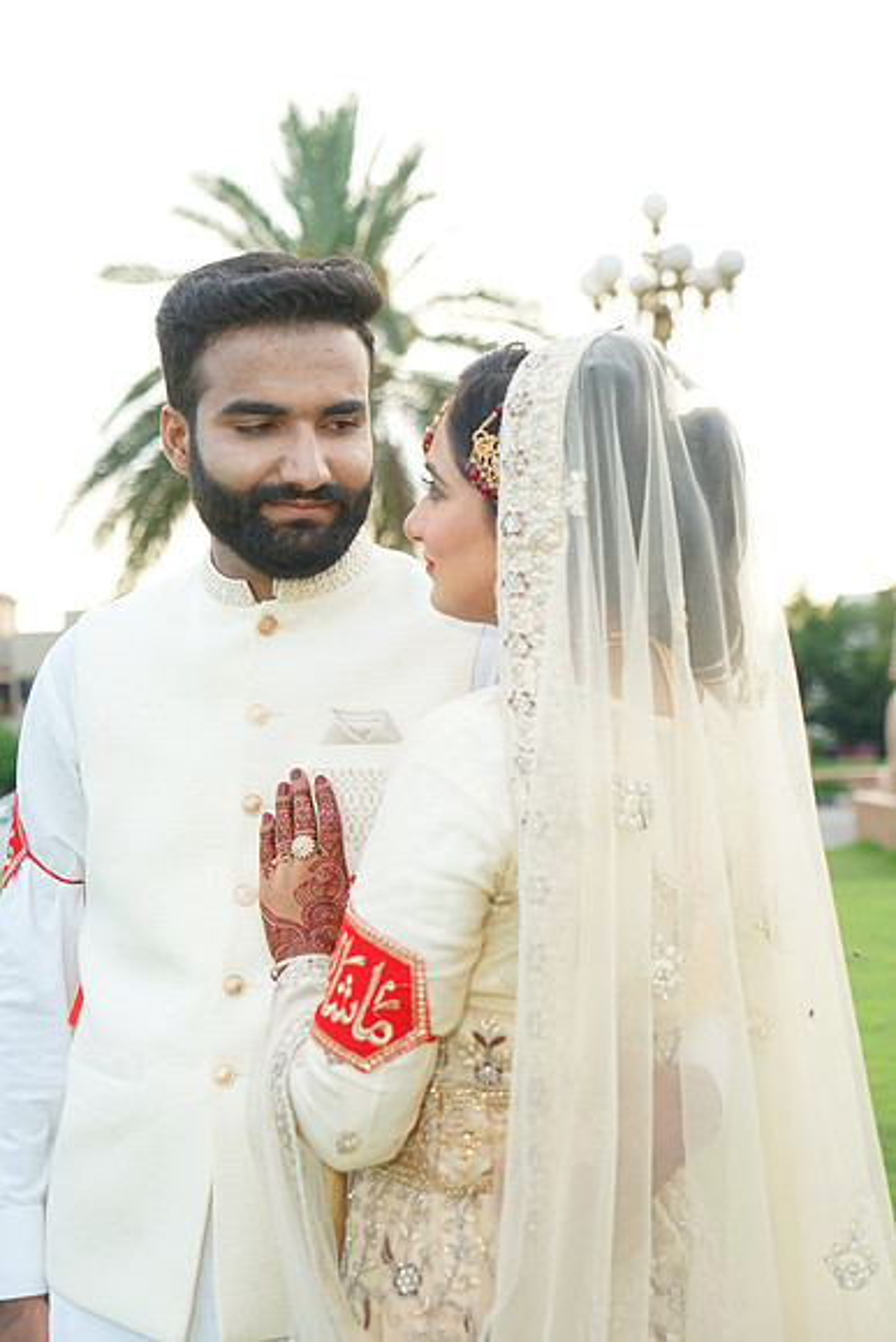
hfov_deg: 25.5
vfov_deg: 37.5
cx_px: 448
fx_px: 1977
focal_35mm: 53
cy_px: 671
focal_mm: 53
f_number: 4
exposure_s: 1/200
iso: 320
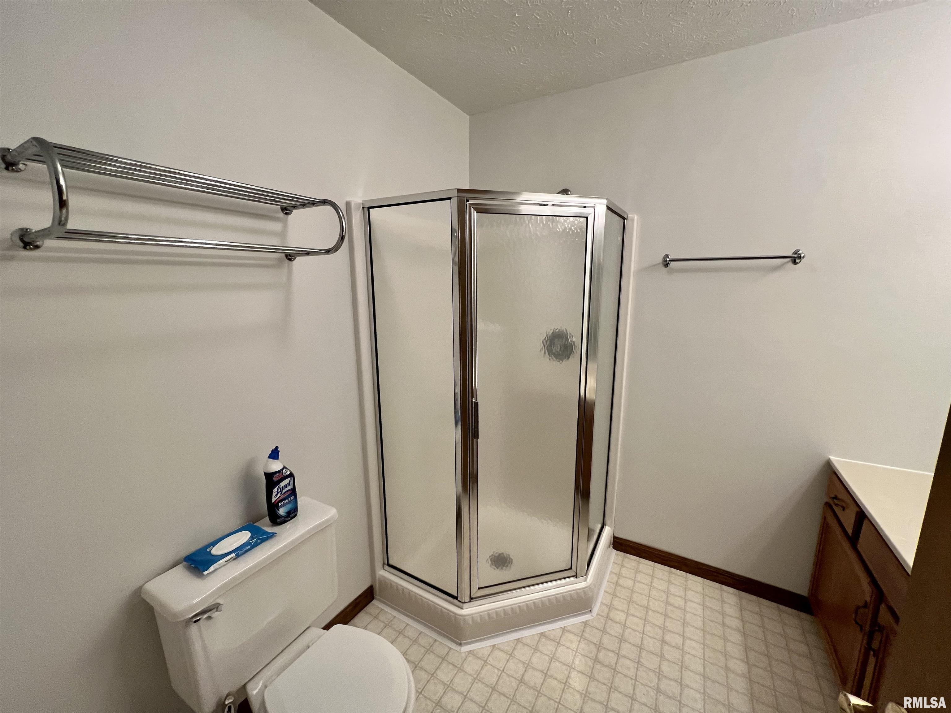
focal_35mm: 13
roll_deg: -0.3
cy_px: 356
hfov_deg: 106.2
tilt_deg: -12.3
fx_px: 357
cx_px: 476
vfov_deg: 89.9
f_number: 1.8
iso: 200
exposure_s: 1/120
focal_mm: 1.57
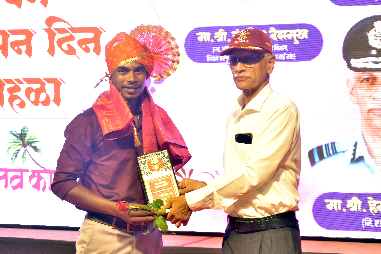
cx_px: 190
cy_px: 127
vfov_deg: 15.7
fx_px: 921
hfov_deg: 23.4
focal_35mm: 87
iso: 1250
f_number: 5.6
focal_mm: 58
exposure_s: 1/50
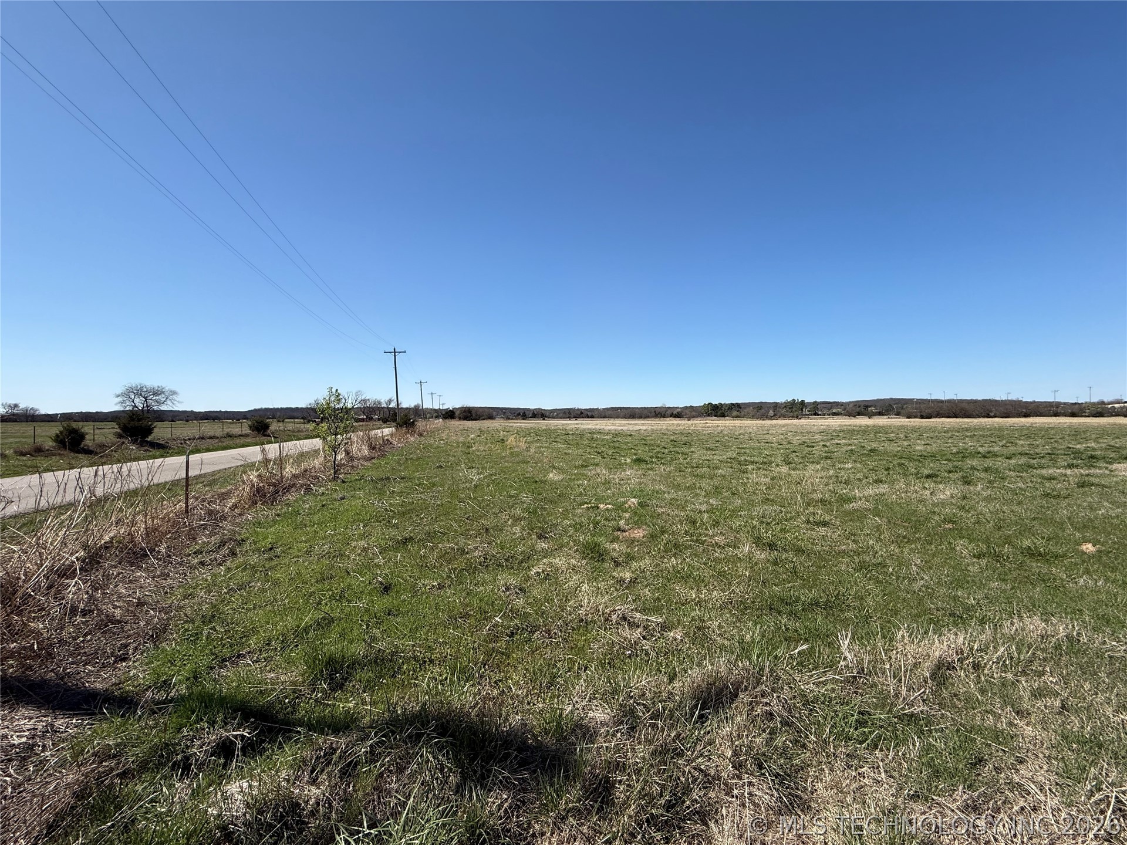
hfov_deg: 102.1
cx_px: 564
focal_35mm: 14
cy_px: 422
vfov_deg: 85.7
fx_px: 456
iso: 50
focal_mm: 2.22
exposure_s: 1/2506
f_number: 2.2
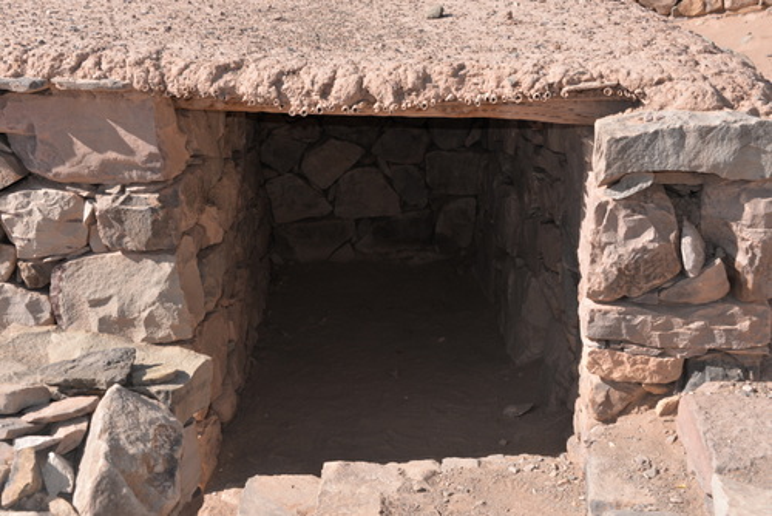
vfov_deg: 21.9
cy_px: 258
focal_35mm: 62
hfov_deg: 32.4
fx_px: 1330
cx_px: 386
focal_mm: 62
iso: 100
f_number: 8
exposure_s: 1/200
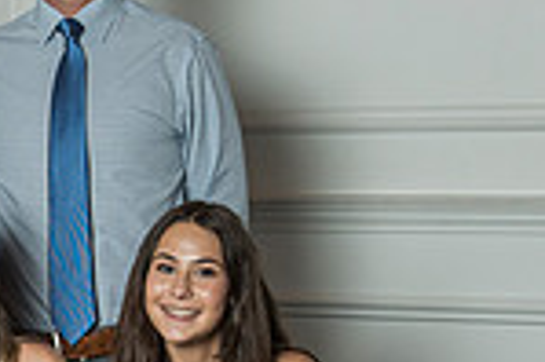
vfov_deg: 8.7
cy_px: 514
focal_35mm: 155
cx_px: -216
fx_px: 2344
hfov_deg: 12.7
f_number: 6.3
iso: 1250
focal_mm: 38
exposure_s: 1/125
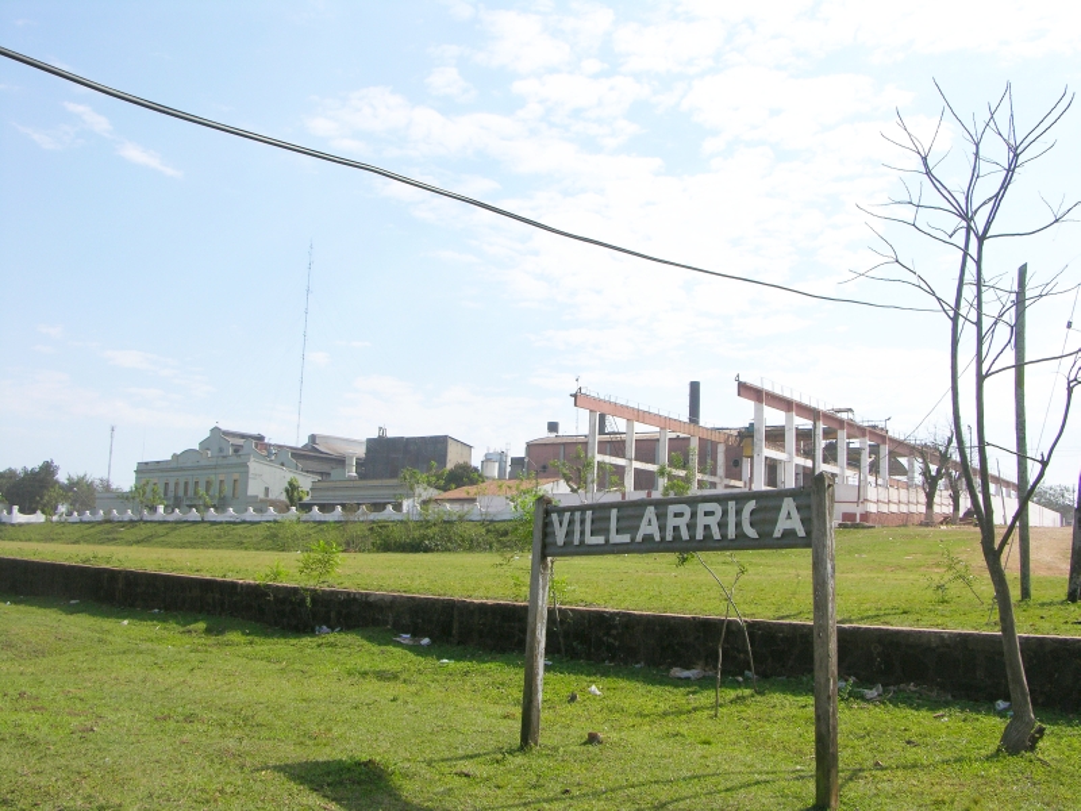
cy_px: 406
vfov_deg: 40.7
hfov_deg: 52.6
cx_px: 540
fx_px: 1093
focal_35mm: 35
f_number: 7.1
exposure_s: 1/275
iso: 50
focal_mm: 8.9
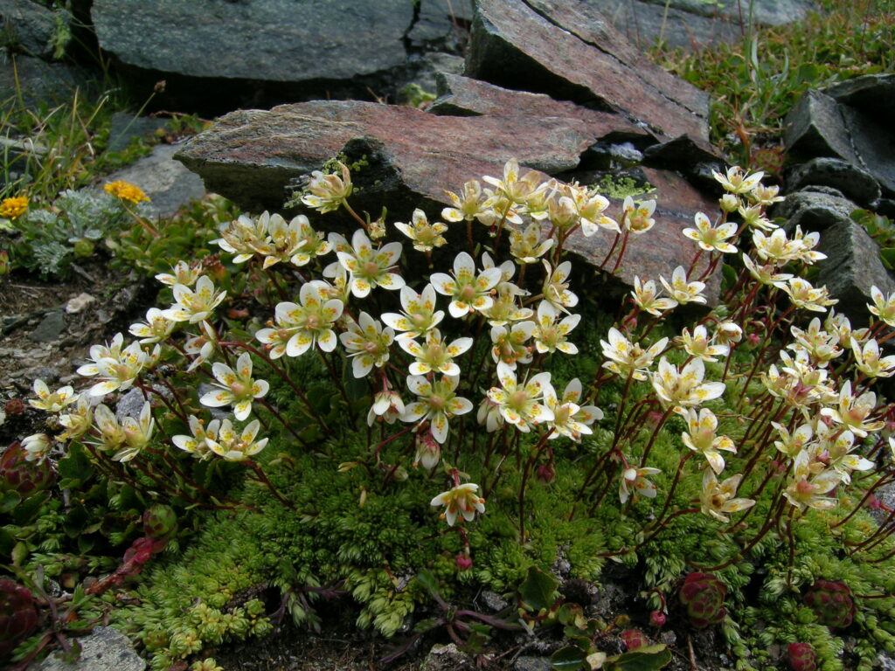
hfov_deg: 63.4
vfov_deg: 49.7
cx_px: 448
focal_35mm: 28
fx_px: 724
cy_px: 336
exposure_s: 1/95.1
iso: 50
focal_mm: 5.8
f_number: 7.1
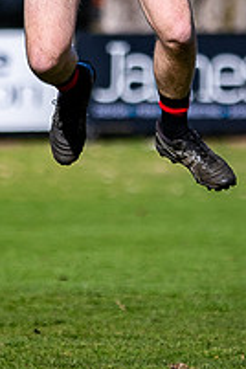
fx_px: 12186
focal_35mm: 1189
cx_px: 239
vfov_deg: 1.7
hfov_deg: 1.2
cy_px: 27
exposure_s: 1/2500
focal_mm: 150
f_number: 2.8
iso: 100
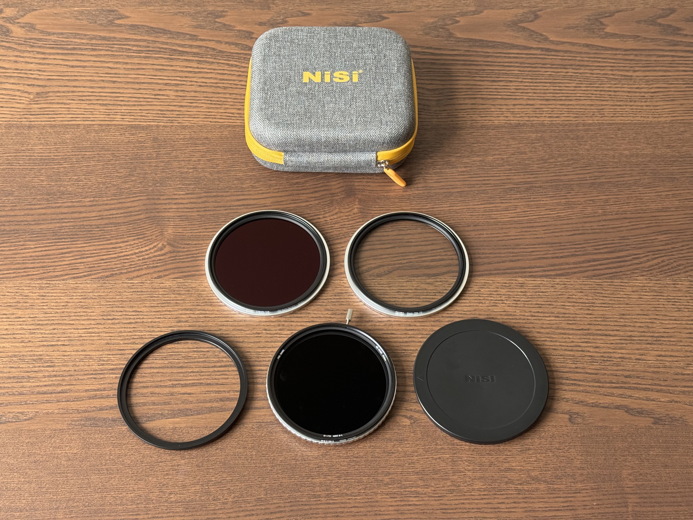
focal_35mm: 48
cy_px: 260
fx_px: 961
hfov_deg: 39.7
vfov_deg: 30.3
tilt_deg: -57.4
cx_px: 346
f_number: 1.78
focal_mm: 6.76
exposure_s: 1/50
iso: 250
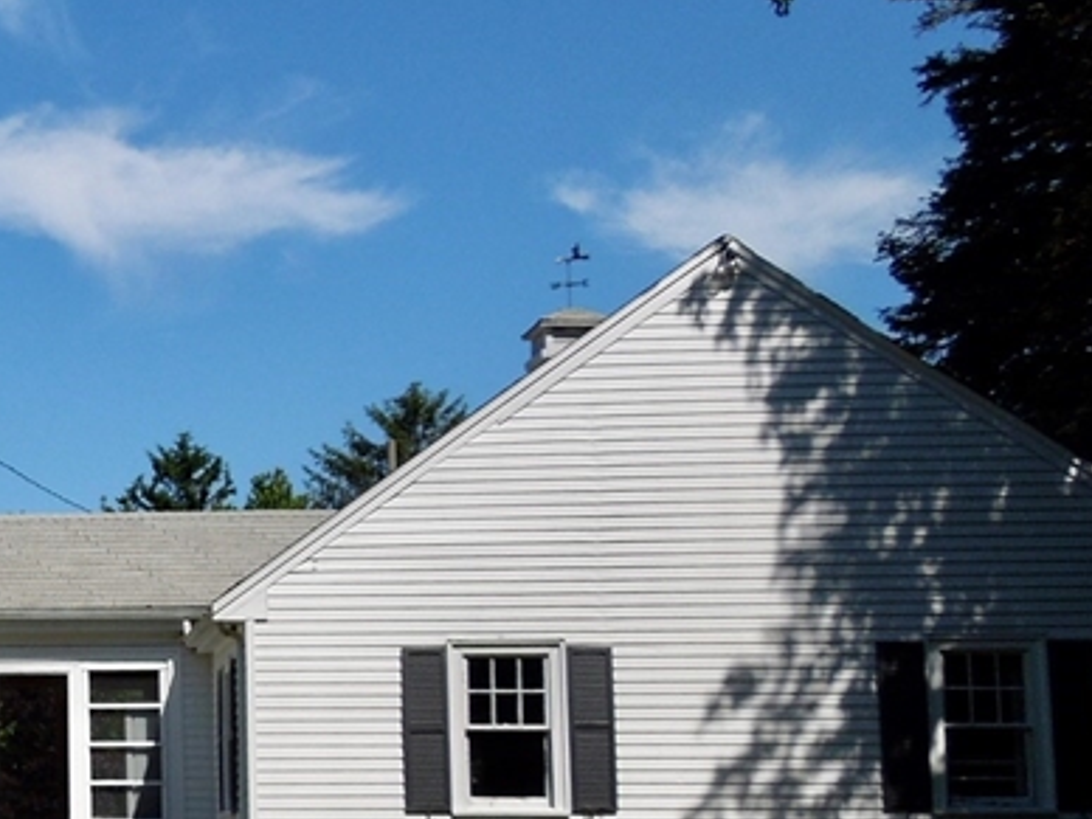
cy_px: 598
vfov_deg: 22.1
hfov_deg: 26.1
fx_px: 2082
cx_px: -225
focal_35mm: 66
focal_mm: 4.5
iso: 100
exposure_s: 1/640
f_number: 6.6
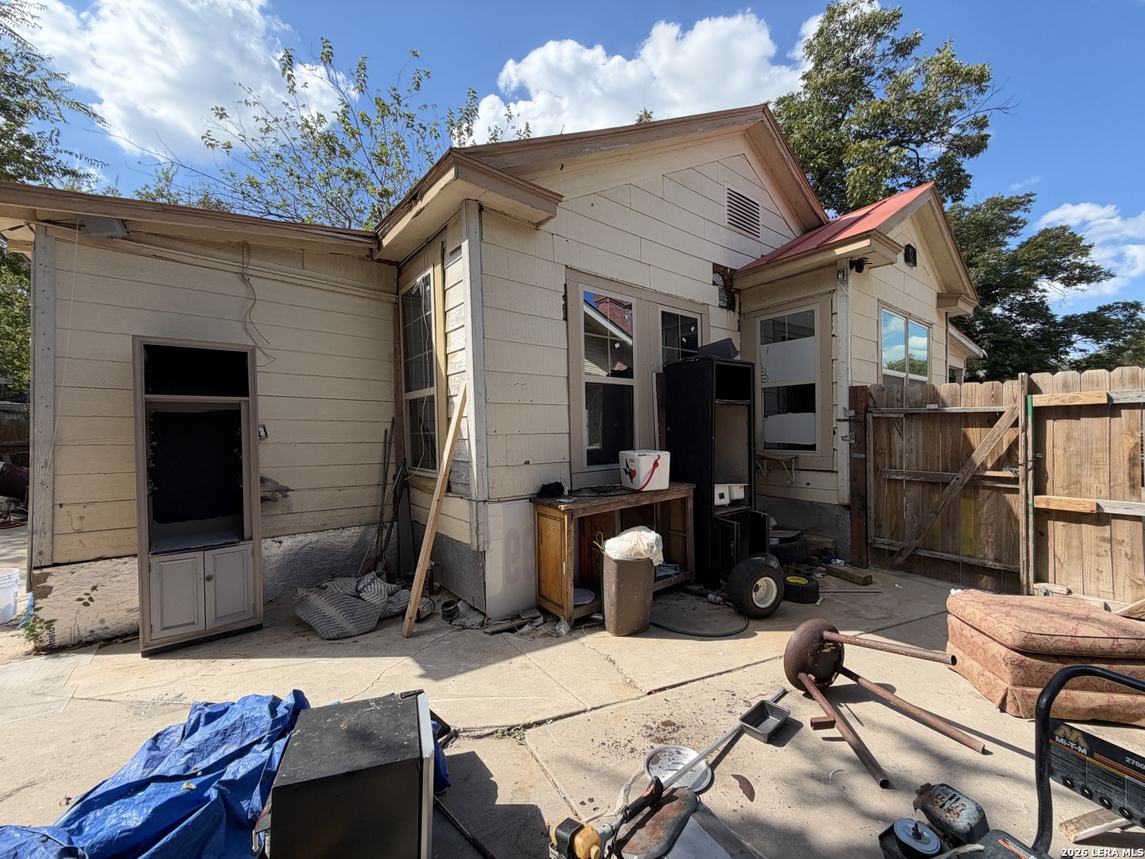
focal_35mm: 14
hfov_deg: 102.1
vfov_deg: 85.7
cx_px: 572
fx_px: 463
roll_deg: -0.2
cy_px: 430
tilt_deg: -1.6
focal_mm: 2.22
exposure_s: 1/709
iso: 40
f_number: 2.2
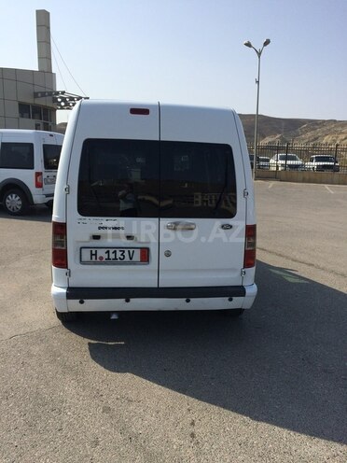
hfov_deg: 48.2
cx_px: 174
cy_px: 232
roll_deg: -2.5
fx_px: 388
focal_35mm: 29
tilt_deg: -9.1
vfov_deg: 61.7
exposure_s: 1/3731
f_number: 2.2
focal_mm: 4.15
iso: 32
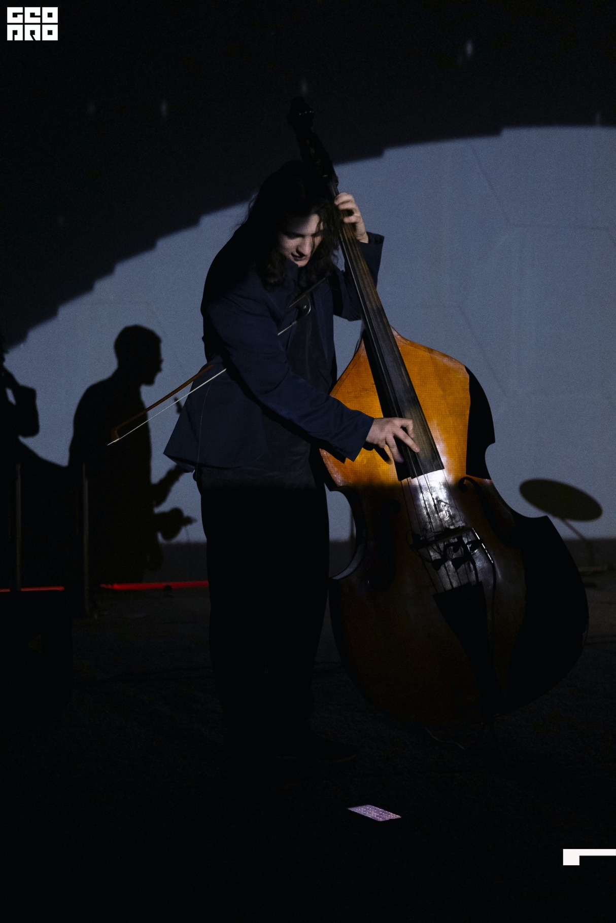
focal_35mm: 53
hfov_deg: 25.5
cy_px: 462
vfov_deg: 37.5
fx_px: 1360
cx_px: 308
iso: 6400
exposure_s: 1/50
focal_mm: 35
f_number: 2
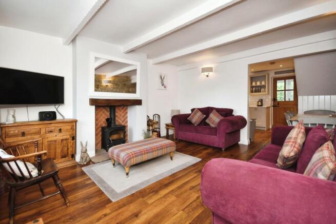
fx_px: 140
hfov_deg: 100.4
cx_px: 168
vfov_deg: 77.4
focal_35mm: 15
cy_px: 112
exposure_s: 1/40
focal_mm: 10
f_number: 8
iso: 400
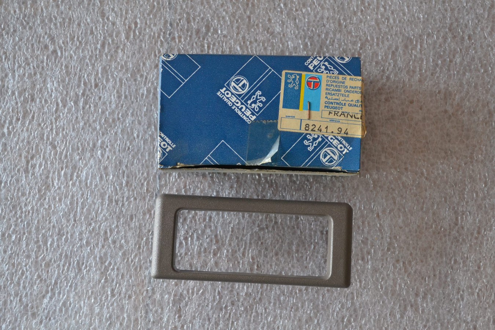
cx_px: 248
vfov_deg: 25.8
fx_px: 722
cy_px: 165
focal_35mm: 52
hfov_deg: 37.9
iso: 2200
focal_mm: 35
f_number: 5
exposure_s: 1/60
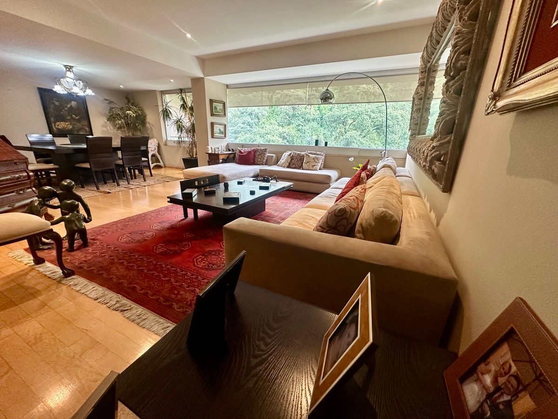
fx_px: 226
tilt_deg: -18.2
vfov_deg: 85.7
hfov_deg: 102.1
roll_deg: -1.7
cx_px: 279
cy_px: 210
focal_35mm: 14
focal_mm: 2.22
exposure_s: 1/60
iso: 320
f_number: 2.2
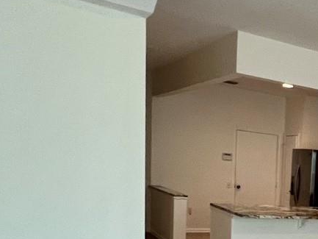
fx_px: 441
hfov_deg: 27.9
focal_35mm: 48
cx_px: 469
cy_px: 248
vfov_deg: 28.2
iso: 200
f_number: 1.8
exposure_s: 1/60
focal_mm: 1.57
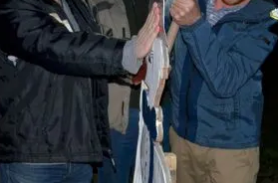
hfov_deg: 24.3
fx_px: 646
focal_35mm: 84
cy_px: 102
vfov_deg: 16.1
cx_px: 127
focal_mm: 24
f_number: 3.8
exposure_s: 1/60
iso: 3200
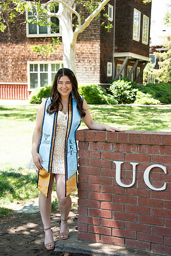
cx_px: 86
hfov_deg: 23.4
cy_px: 128
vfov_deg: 34.5
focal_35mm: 58
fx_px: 413
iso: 640
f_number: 5.6
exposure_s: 1/250
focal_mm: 58
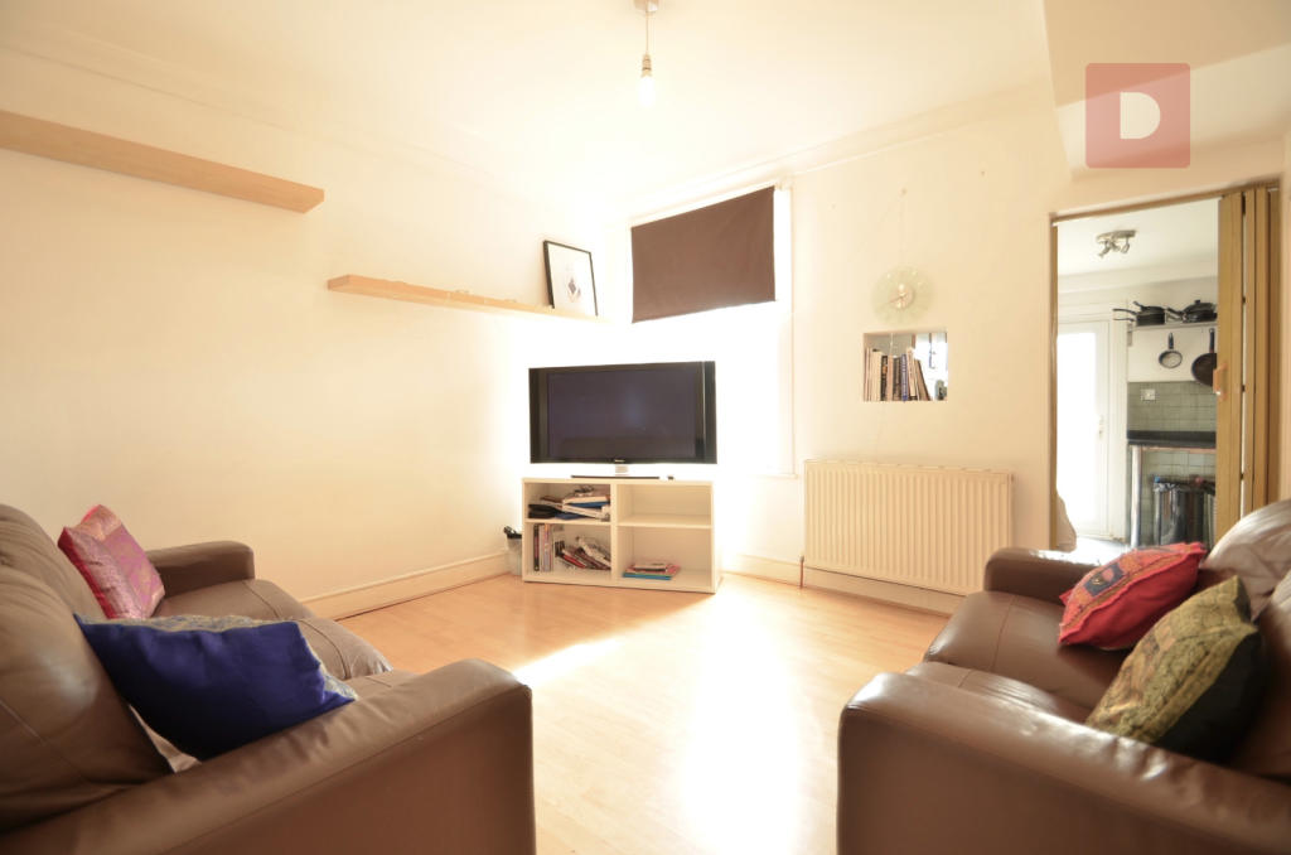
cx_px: 646
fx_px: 537
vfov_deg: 77.1
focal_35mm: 15
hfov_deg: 100.5
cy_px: 428
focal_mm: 10
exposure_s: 1/30
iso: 280
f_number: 3.5
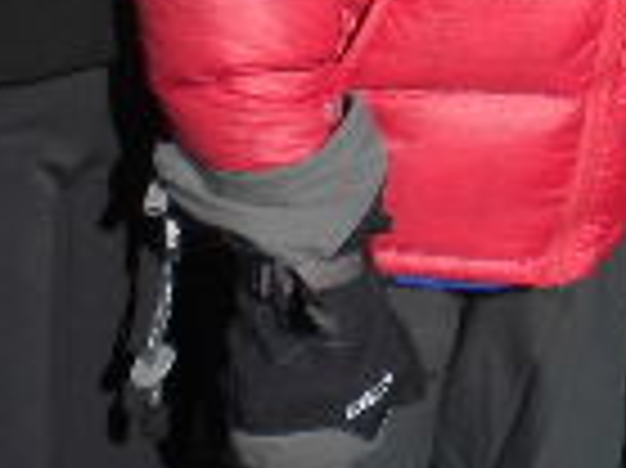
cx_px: 1108
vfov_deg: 7.4
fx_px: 3379
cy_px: -686
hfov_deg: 10.0
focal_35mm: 187
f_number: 10
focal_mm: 6.6
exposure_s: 1/118
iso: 64
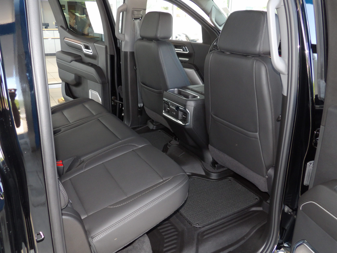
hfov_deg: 63.4
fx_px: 273
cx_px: 168
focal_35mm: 28
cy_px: 126
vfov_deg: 49.7
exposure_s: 1/31
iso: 250
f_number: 3.4
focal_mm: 5
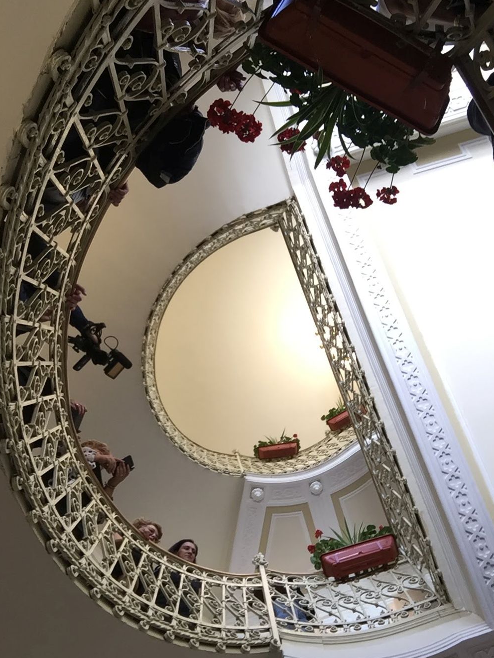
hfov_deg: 44.2
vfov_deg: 56.8
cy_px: 338
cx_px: 245
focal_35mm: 32
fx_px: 609
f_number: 2.2
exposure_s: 1/33
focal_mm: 2.65
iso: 40
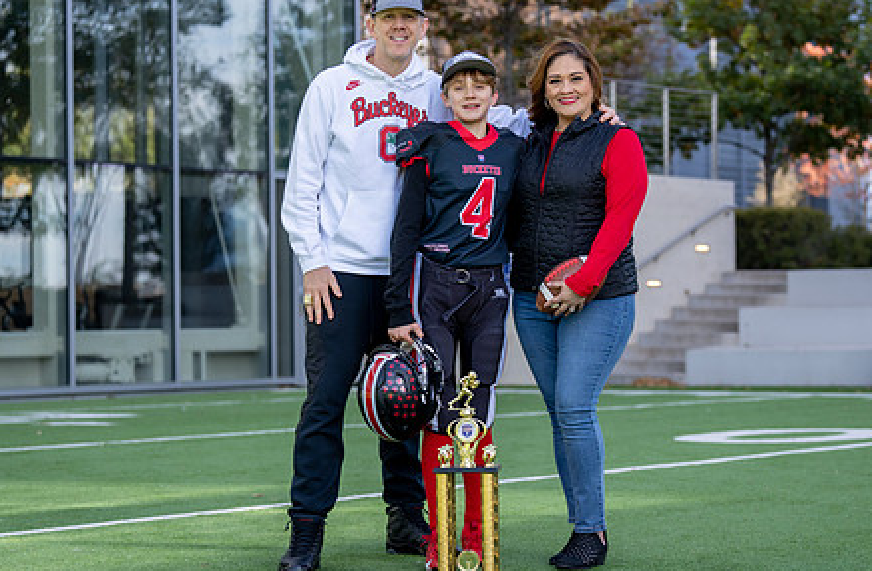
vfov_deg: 13.8
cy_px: 285
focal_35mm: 98
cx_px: 477
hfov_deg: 20.9
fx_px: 2361
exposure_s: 1/640
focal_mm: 70
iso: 100
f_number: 2.8
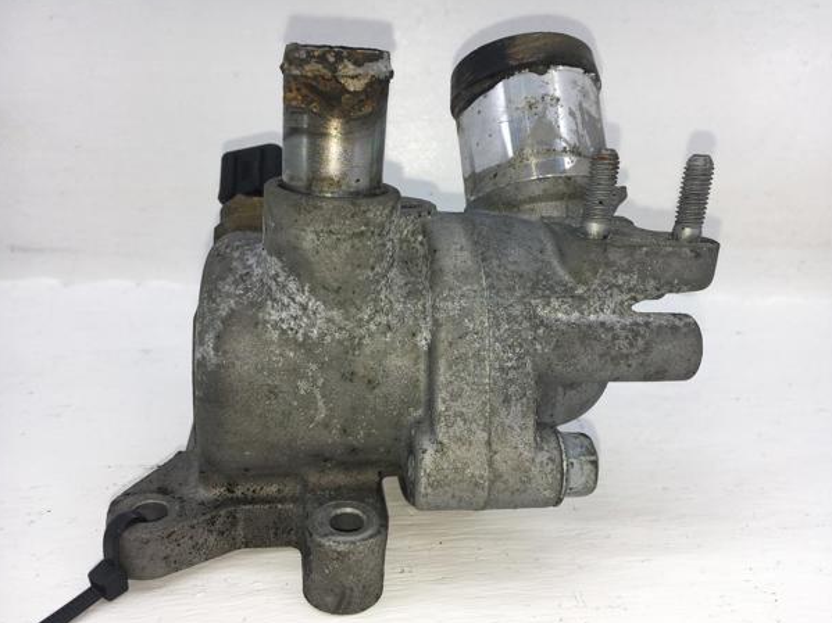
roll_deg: -1.6
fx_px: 745
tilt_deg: -18.3
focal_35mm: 31
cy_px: 316
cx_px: 431
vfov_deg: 45.4
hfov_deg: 58.3
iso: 25
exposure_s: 1/353
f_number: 2.2
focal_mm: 4.15
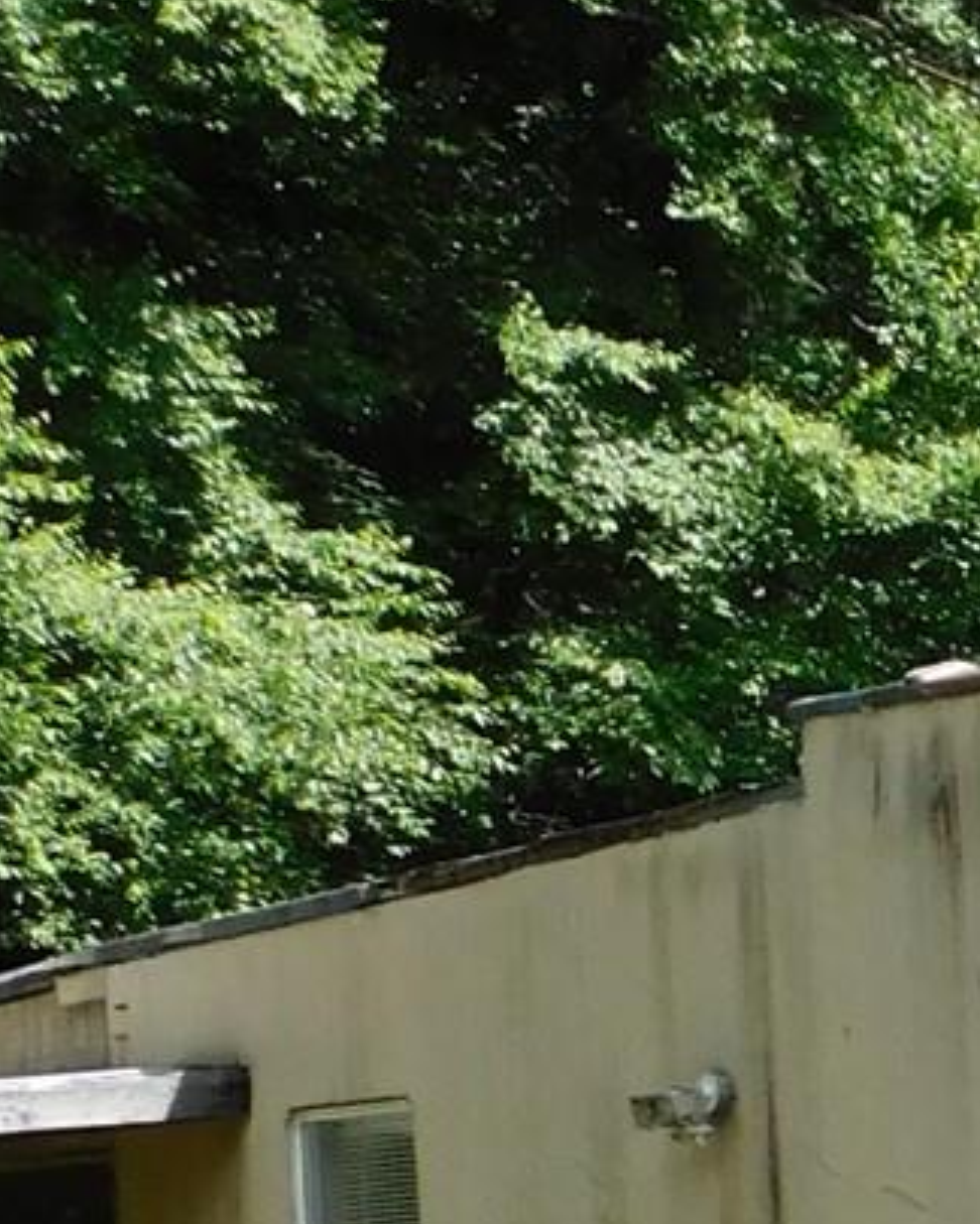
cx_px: 3019
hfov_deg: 8.6
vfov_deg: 12.5
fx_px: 5366
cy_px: 1680
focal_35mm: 148
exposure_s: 1/640
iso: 125
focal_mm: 5.3
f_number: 3.2
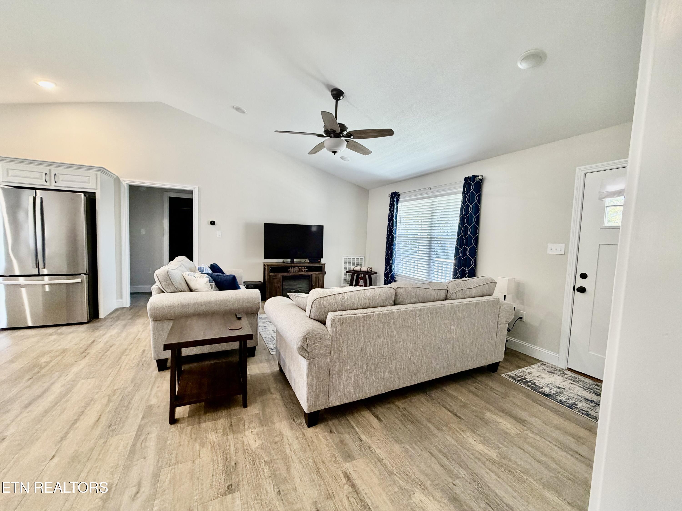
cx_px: 341
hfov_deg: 102.1
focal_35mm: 14
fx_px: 276
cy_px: 256
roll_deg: -1.8
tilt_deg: -4.4
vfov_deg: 85.7
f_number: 2.2
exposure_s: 1/60
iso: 200
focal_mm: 2.22
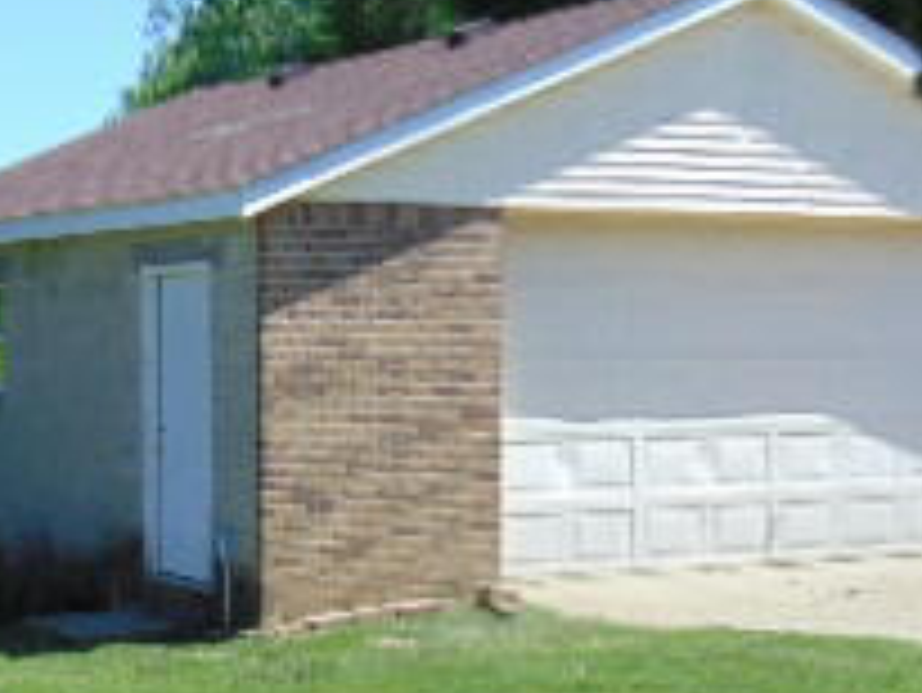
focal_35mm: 78
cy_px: 432
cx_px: 166
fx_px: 2079
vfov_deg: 18.9
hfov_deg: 24.6
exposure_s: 1/800
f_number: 3
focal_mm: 4.5
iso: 80
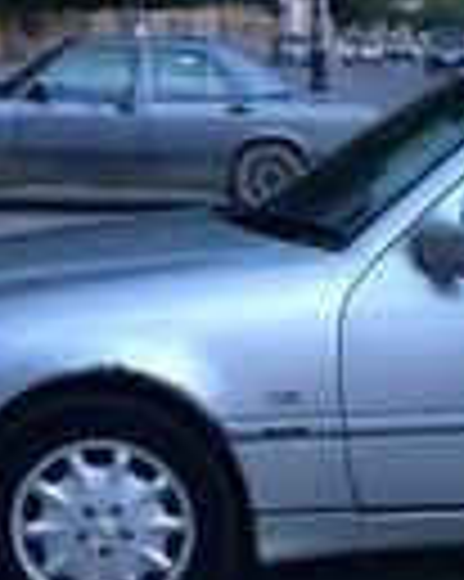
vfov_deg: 16.4
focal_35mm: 109
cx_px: 577
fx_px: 1873
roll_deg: +0.9
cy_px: 823
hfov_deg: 13.7
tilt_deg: -24.9
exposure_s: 1/33
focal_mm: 4.15
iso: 250
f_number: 2.2
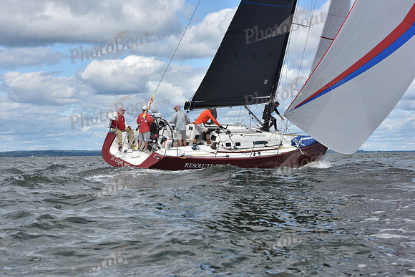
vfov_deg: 15.9
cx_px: 208
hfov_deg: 23.6
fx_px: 992
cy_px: 138
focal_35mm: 86
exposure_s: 1/800
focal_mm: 86
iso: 250
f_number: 10
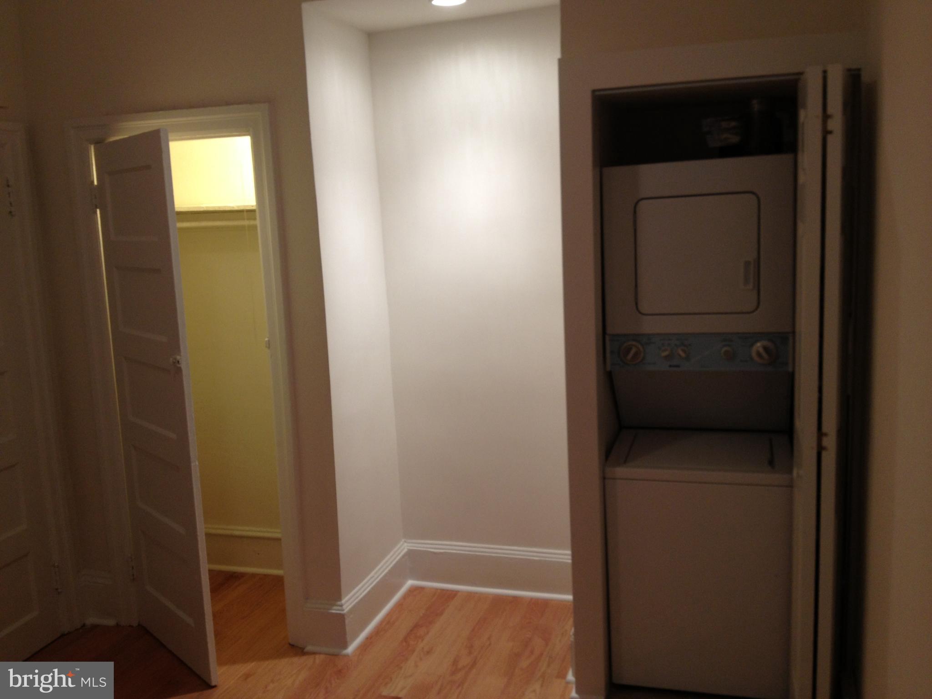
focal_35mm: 35
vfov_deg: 40.7
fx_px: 942
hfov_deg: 52.6
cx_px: 466
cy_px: 350
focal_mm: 4.28
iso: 64
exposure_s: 1/20
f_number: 2.4
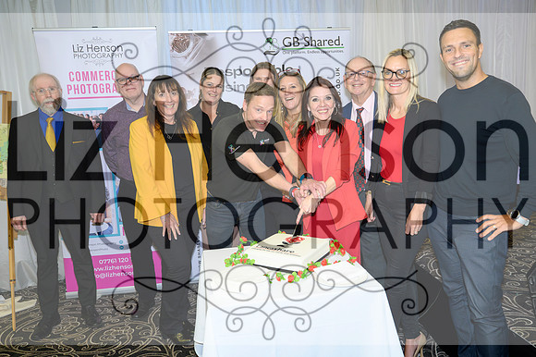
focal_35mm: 31
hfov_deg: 59.7
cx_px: 285
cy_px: 167
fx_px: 467
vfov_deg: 41.8
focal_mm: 29.5
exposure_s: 1/100
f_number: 4.5
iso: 2500
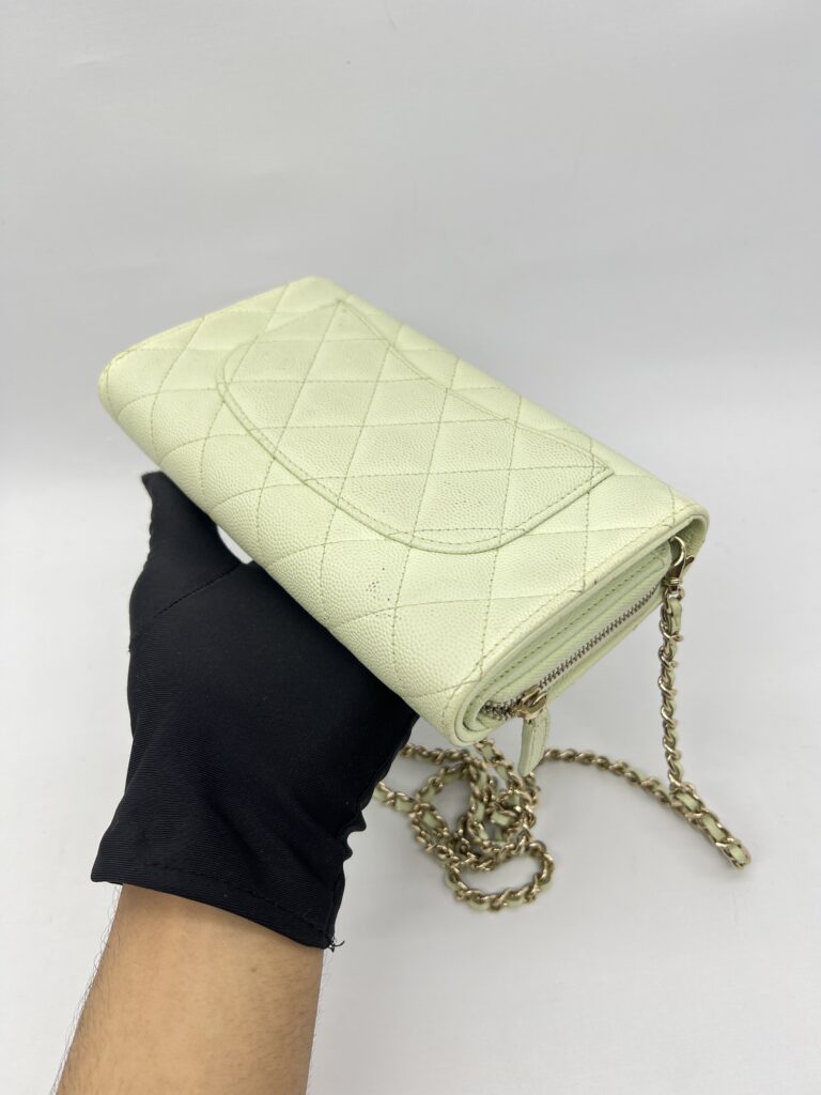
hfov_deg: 53.1
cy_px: 548
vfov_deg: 67.3
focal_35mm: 26
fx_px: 822
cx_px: 410
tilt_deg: -45.7
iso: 32
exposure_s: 1/121
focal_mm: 5.7
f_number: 1.5
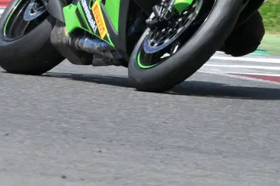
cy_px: -64
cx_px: 168
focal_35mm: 1514
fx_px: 11759
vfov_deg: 0.9
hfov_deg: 1.4
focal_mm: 300
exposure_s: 1/640
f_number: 10
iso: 200
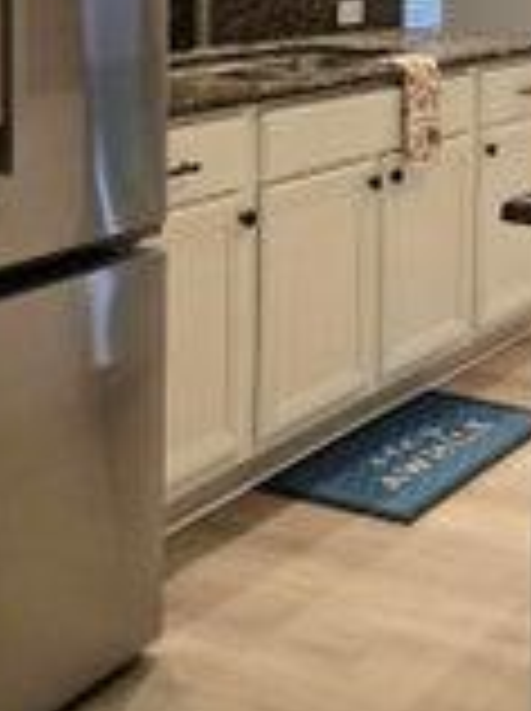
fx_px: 1436
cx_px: 616
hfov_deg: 19.8
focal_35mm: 70
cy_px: 27
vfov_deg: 26.6
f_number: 1.8
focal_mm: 5.4
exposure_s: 1/120
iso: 400
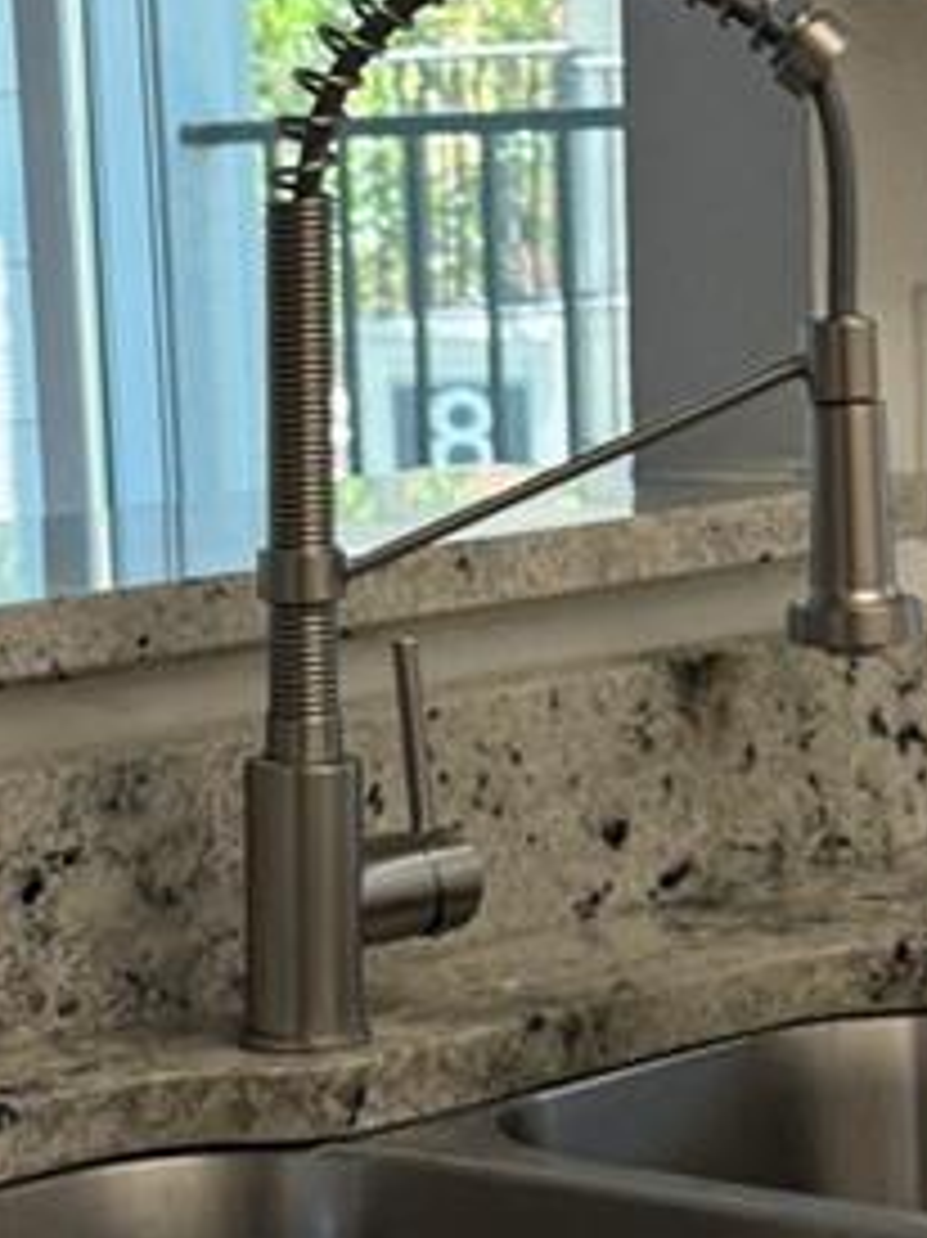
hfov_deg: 11.1
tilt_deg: -15.6
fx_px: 4788
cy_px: 1031
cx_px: 346
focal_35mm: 134
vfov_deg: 14.6
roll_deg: +4.1
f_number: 1.78
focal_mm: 6.76
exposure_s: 1/60
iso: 100
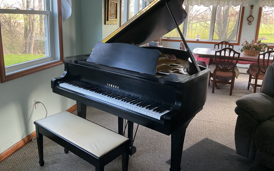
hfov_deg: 61.2
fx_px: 231
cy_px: 70
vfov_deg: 40.5
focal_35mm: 31
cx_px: 138
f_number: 1.8
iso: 80
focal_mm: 3
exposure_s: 1/60
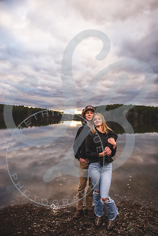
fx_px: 158
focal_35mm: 24
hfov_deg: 53.1
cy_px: 118
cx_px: 79
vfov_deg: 73.7
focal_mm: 24
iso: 100
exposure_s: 1/500
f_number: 2.8
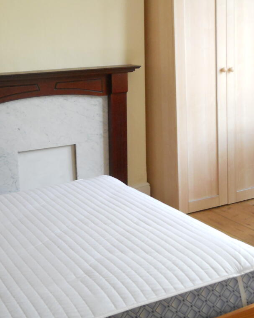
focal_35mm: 54
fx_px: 508
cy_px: 158
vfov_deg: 34.7
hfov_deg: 28.1
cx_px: 121
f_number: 3.1
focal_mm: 6.72
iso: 400
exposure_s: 1/60
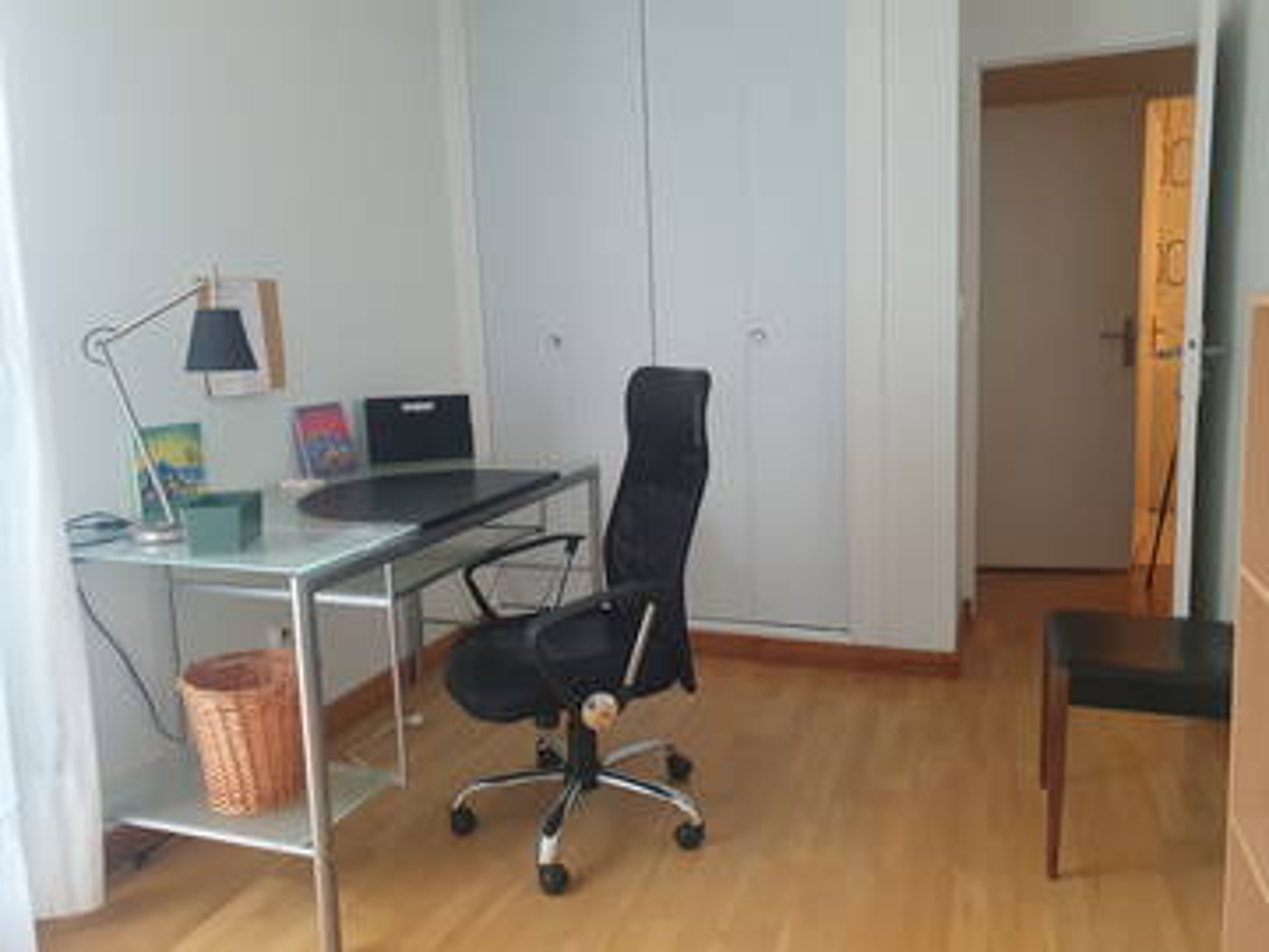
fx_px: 953
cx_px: 634
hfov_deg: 67.3
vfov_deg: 53.1
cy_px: 476
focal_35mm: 26
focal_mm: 4.32
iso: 400
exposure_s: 1/50
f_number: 2.4
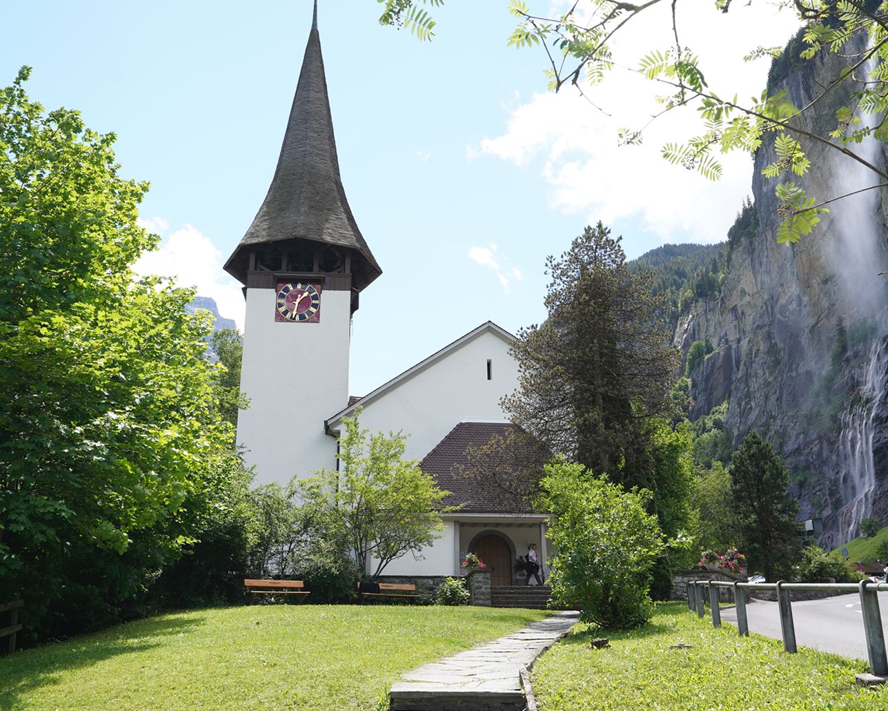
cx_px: 434
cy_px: 331
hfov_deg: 51.5
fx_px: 920
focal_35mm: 35
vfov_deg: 42.2
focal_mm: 24
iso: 100
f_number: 8
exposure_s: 1/100
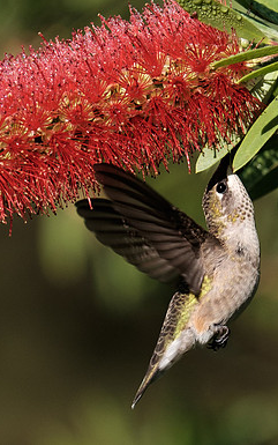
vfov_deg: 2.9
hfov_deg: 1.8
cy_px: 189
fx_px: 8658
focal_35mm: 715
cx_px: 203
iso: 400
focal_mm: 200
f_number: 4.8
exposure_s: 1/2000
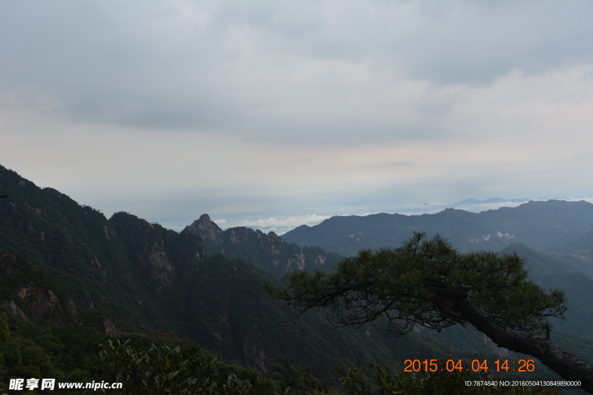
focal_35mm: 30
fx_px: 494
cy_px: 198
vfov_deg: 43.6
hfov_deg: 61.9
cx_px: 296
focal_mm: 20
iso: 200
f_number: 8
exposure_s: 1/250
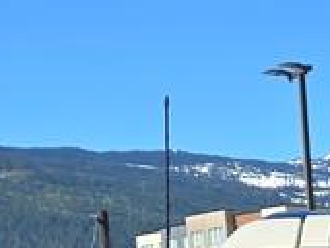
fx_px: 1754
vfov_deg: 7.0
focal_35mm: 184
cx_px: 604
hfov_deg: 10.1
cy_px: 827
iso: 25
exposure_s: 1/1369
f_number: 1.8
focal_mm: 5.4
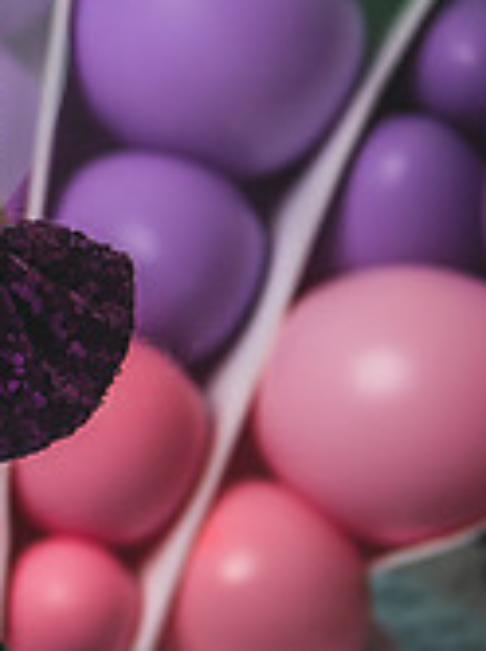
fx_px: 2909
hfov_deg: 9.0
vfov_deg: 12.8
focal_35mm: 155
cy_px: 361
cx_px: -495
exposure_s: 1/160
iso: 100
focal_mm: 40
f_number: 2.8
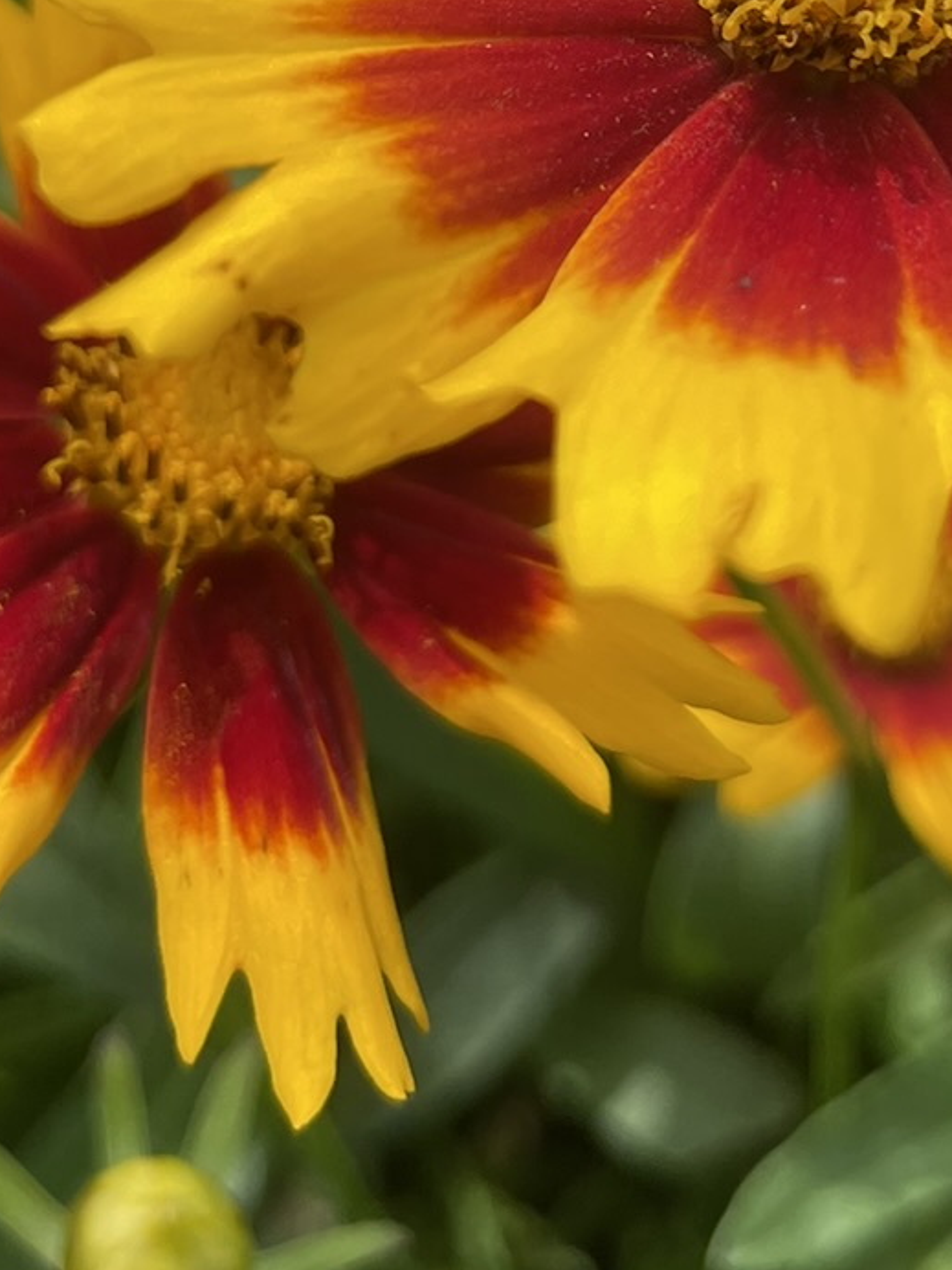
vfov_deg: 23.5
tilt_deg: -46.0
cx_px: 576
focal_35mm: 77
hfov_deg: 19.1
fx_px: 2824
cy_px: -182
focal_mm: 4.2
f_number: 1.6
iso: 32
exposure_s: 1/1006
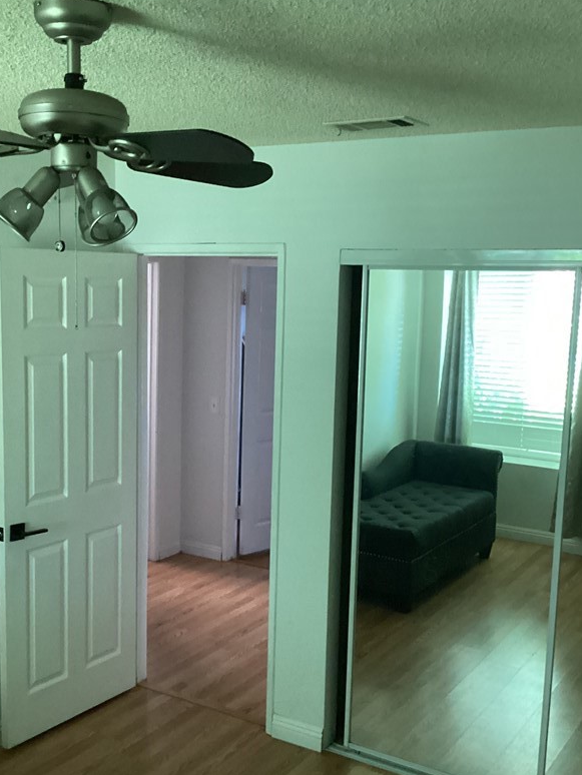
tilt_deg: -10.1
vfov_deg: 45.7
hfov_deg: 35.1
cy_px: 419
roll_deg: -1.2
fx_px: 919
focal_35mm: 41
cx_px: 242
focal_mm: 3.3
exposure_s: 1/30
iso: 500
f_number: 2.4
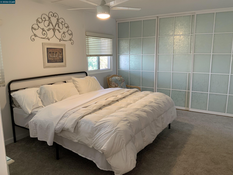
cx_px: 116
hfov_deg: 61.7
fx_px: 195
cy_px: 88
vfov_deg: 48.2
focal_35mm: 29
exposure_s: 1/60
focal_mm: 3
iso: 80
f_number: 1.8
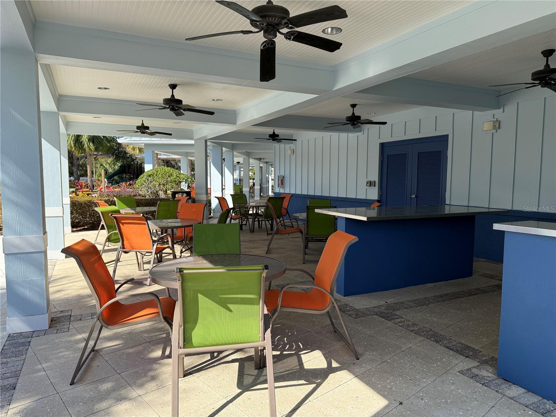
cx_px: 278
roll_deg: -0.6
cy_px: 208
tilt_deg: -5.6
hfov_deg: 71.6
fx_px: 385
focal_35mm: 24
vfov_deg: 56.8
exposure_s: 1/2232
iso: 100
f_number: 1.78
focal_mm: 6.76
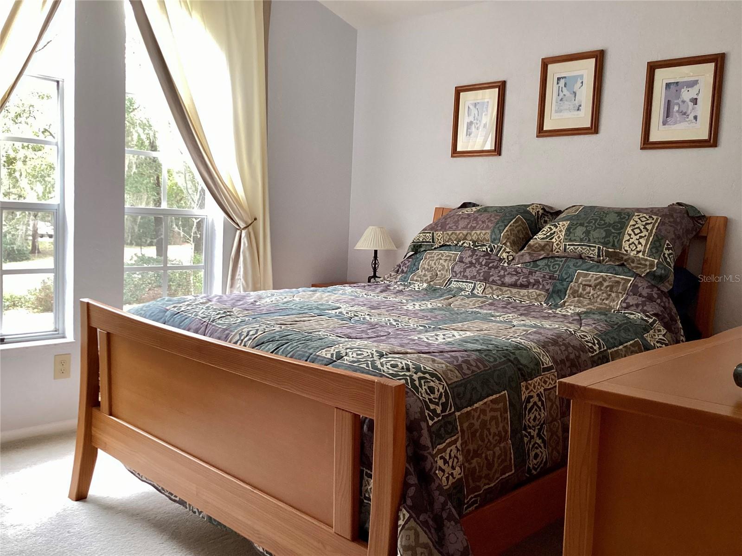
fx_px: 664
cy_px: 278
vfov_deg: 45.4
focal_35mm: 31
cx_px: 371
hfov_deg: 58.4
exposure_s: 1/50
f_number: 2.4
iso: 125
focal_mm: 3.3
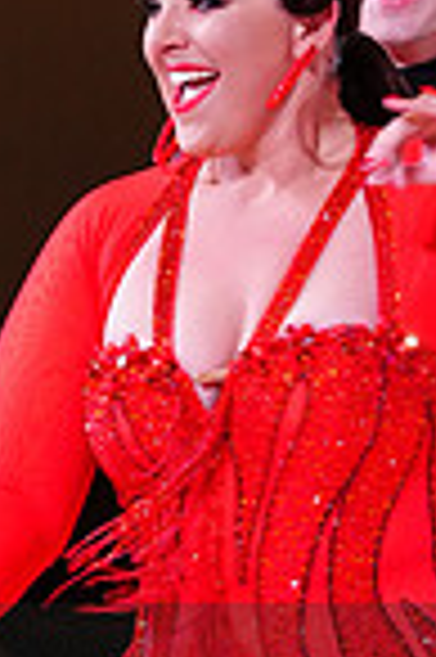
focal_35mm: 490
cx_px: 245
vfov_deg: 4.2
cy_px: 756
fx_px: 8922
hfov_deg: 2.8
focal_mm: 123
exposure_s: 1/200
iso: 3200
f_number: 5.6
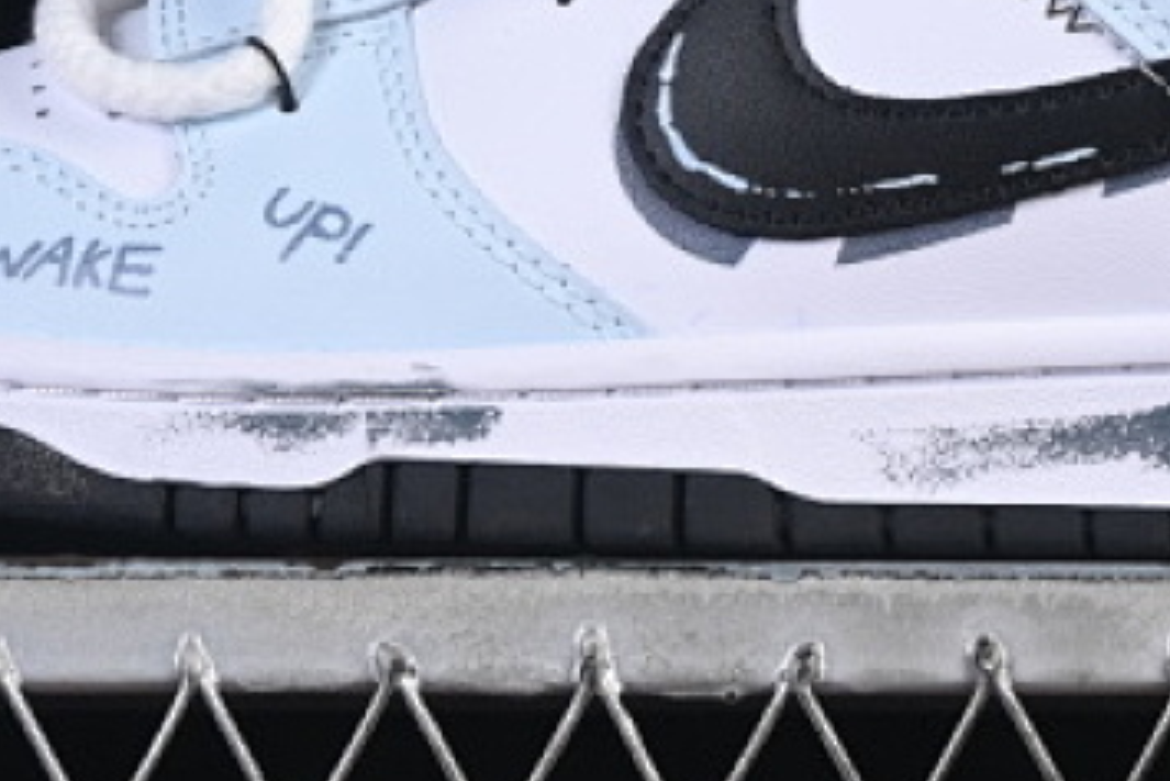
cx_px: 811
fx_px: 7413
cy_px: -175
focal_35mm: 228
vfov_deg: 6.0
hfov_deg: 9.0
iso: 160
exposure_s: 1/60
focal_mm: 50
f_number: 8
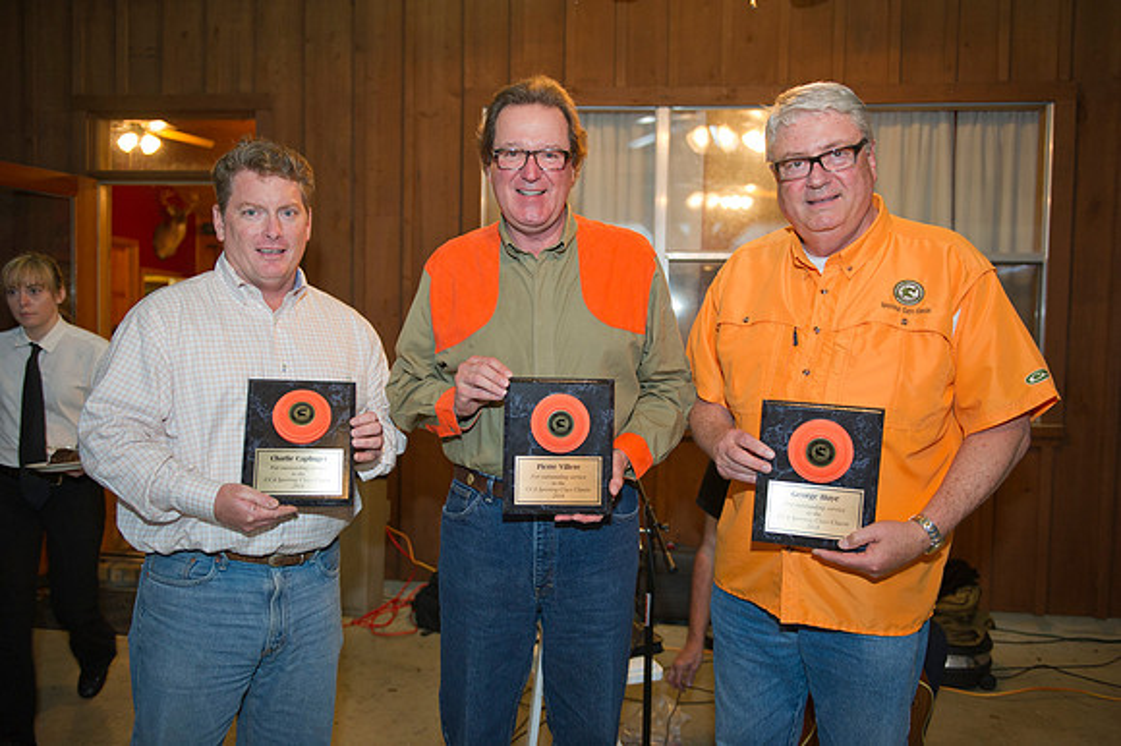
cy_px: 373
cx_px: 560
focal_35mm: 31
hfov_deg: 60.3
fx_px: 965
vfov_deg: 42.3
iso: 800
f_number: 2.8
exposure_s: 1/60
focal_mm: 31
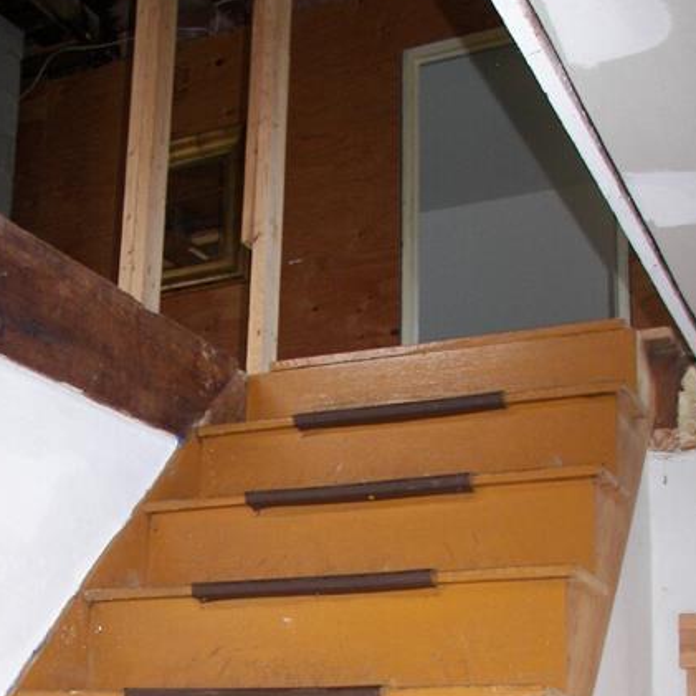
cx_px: 324
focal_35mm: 58
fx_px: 1319
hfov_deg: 29.5
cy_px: 608
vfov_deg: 28.6
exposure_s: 1/30
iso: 100
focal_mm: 6
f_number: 2.8
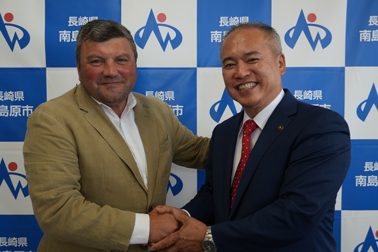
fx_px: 441
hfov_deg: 46.4
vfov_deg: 31.9
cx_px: 189
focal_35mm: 42
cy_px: 126
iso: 320
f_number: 4.5
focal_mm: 28
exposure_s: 1/160
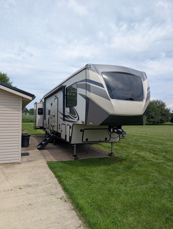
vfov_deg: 71.5
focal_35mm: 24
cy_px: 114
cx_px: 86
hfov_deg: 56.9
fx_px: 160
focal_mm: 6.9
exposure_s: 1/1143
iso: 23
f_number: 1.68
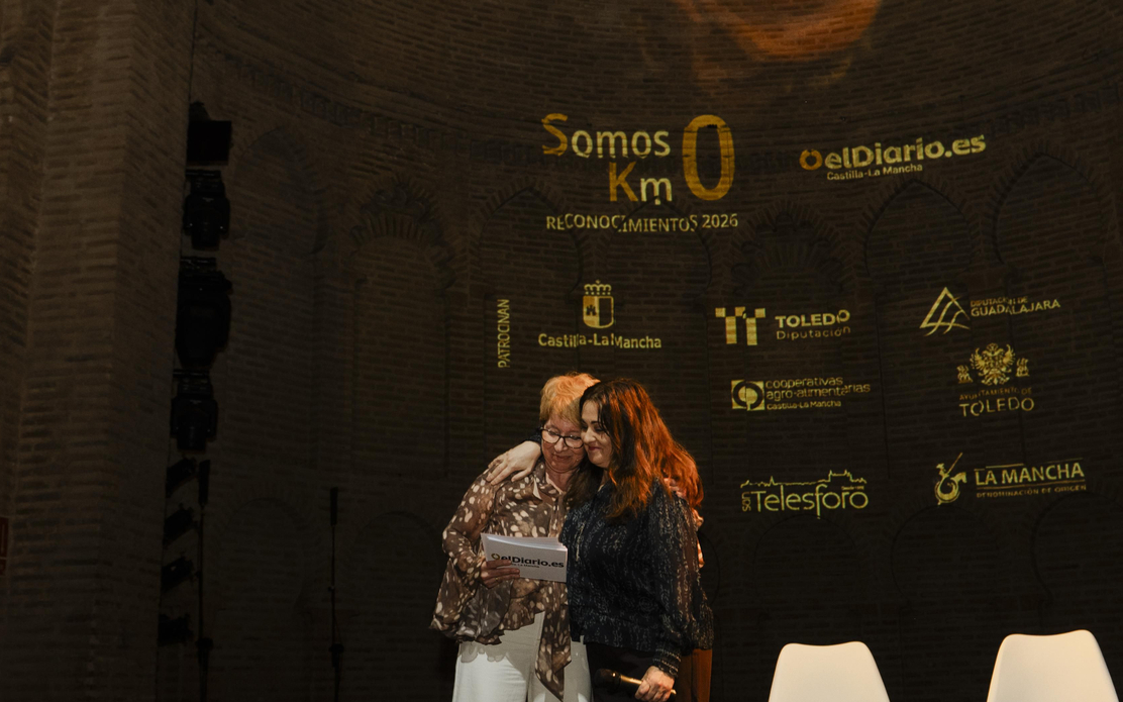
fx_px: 1347
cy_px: 305
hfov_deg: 45.2
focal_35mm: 44
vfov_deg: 29.2
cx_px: 632
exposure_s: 1/60
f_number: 4.5
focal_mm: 24
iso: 800
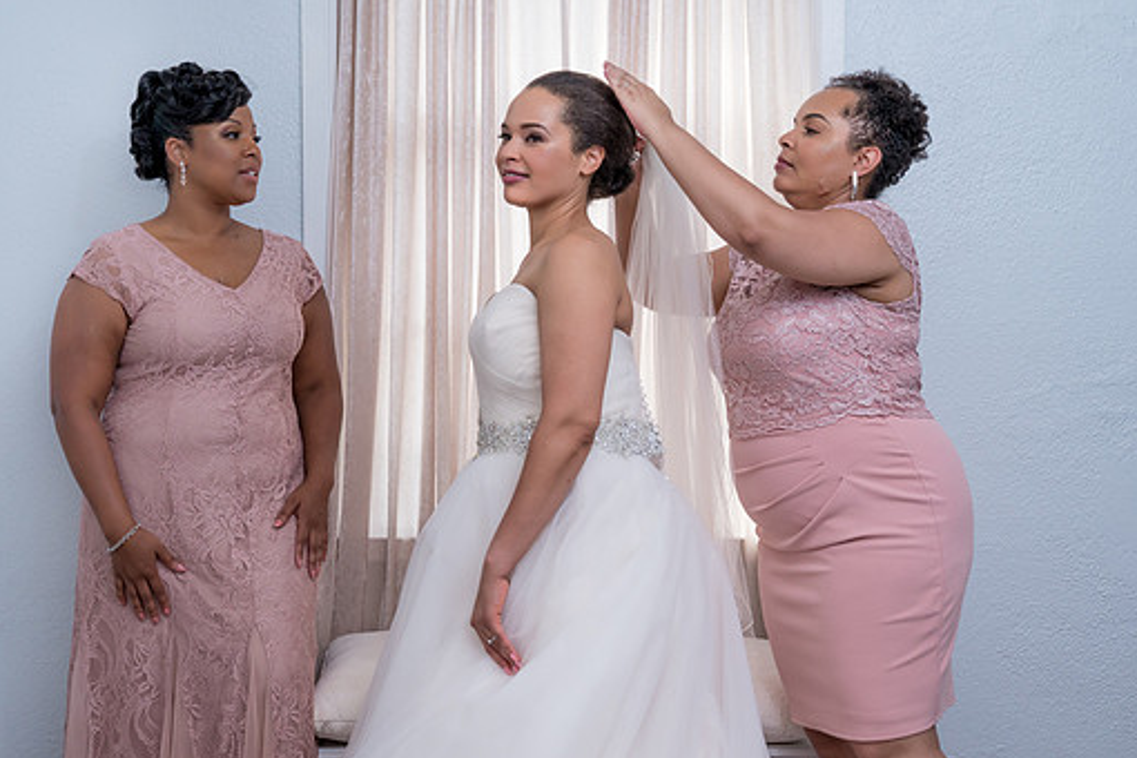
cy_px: 370
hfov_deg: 35.0
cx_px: 607
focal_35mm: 57
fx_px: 1800
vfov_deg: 23.8
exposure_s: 1/160
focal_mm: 45
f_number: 6.3
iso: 1250
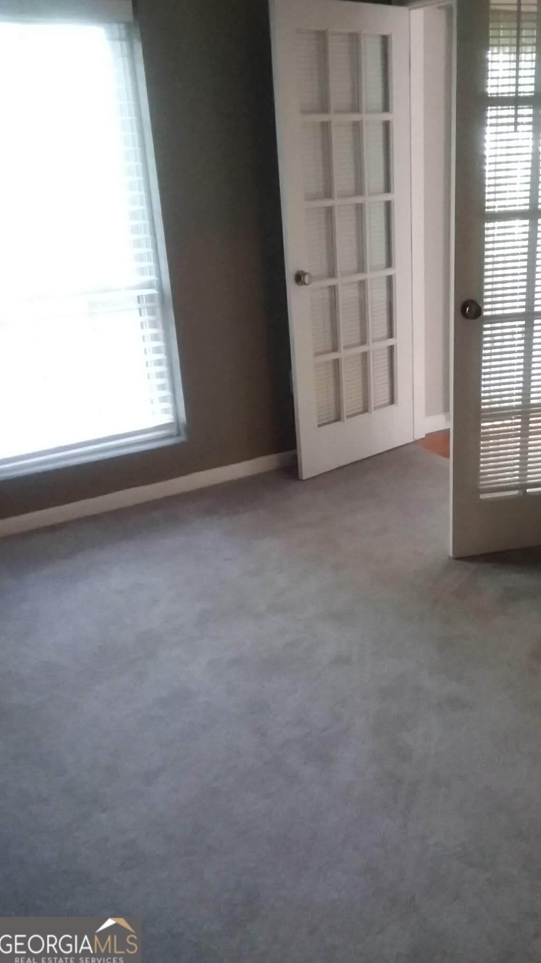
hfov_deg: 36.3
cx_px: 361
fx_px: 816
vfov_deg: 61.0
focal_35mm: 32
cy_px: 478
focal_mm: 2.47
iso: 250
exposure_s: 1/17
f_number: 1.9
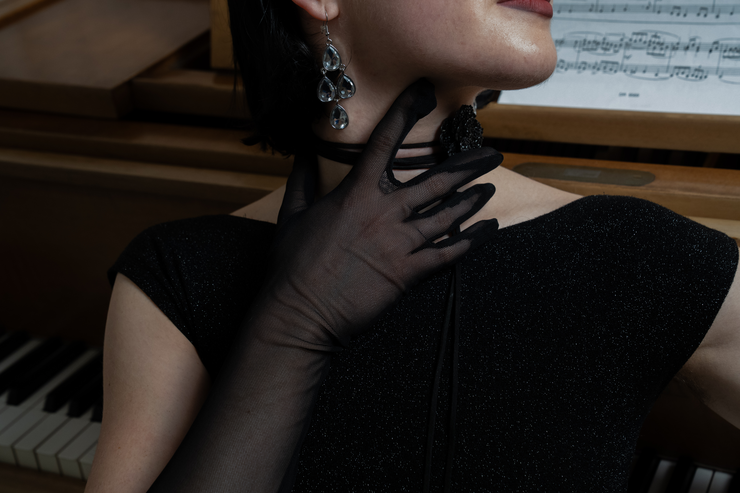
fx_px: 1192
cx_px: 370
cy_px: 246
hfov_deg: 34.5
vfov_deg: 23.4
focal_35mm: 58
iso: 4000
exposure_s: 1/60
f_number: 7.1
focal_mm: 58
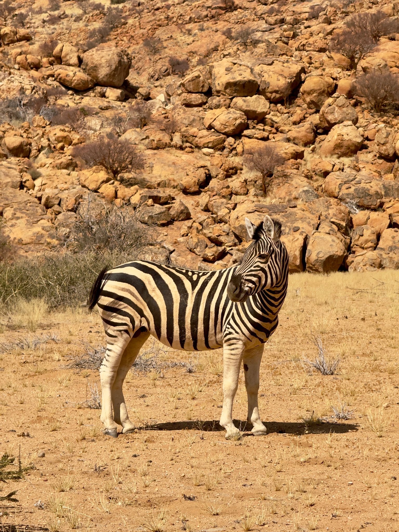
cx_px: 200
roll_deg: +0.2
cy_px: 266
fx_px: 1844
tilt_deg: +1.3
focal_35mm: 120
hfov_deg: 12.3
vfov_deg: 16.4
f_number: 2.8
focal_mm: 15.66
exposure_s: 1/2358
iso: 50
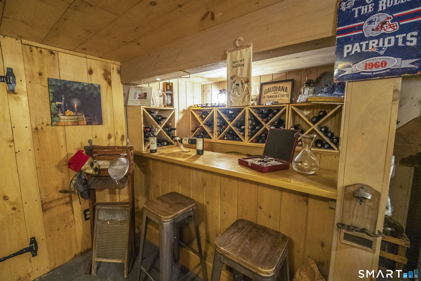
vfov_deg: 81.3
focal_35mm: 14
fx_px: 164
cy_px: 140
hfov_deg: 104.2
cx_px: 210
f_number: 5
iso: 5000
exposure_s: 1/50
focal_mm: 14
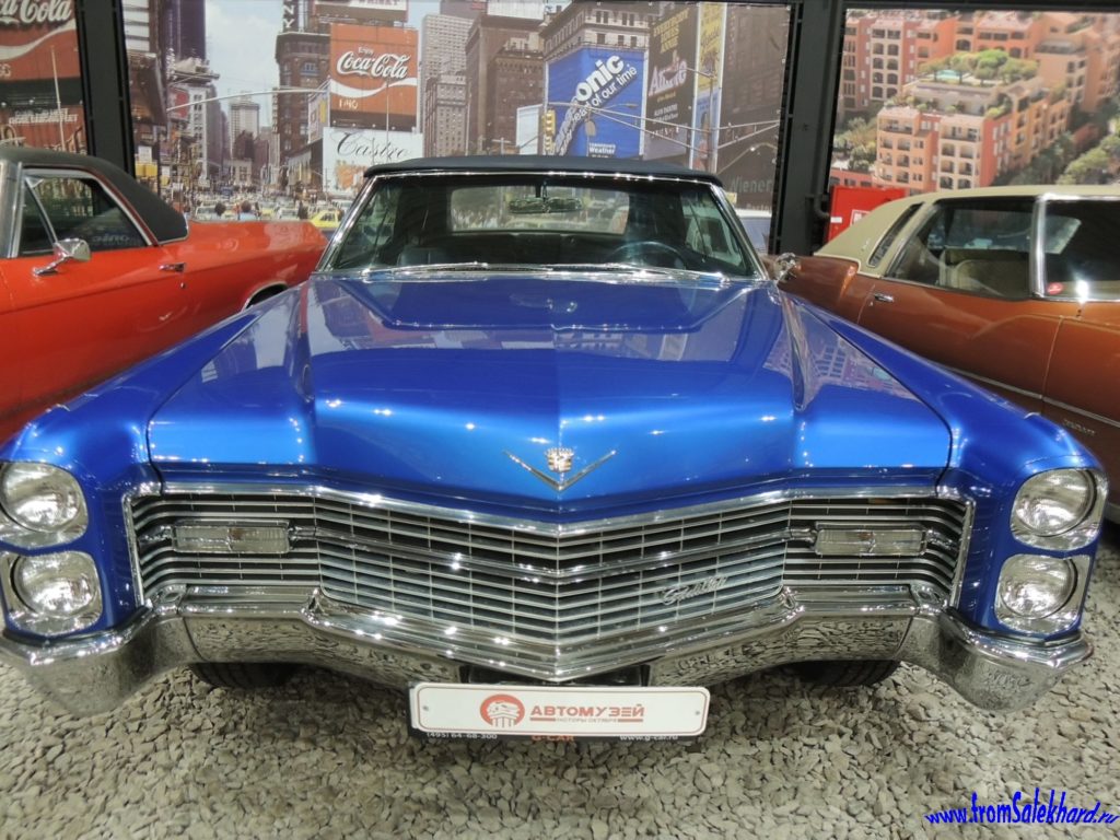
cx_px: 560
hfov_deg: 71.6
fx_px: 777
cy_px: 420
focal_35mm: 24
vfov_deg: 56.8
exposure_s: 1/15
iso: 800
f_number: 3
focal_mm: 4.3
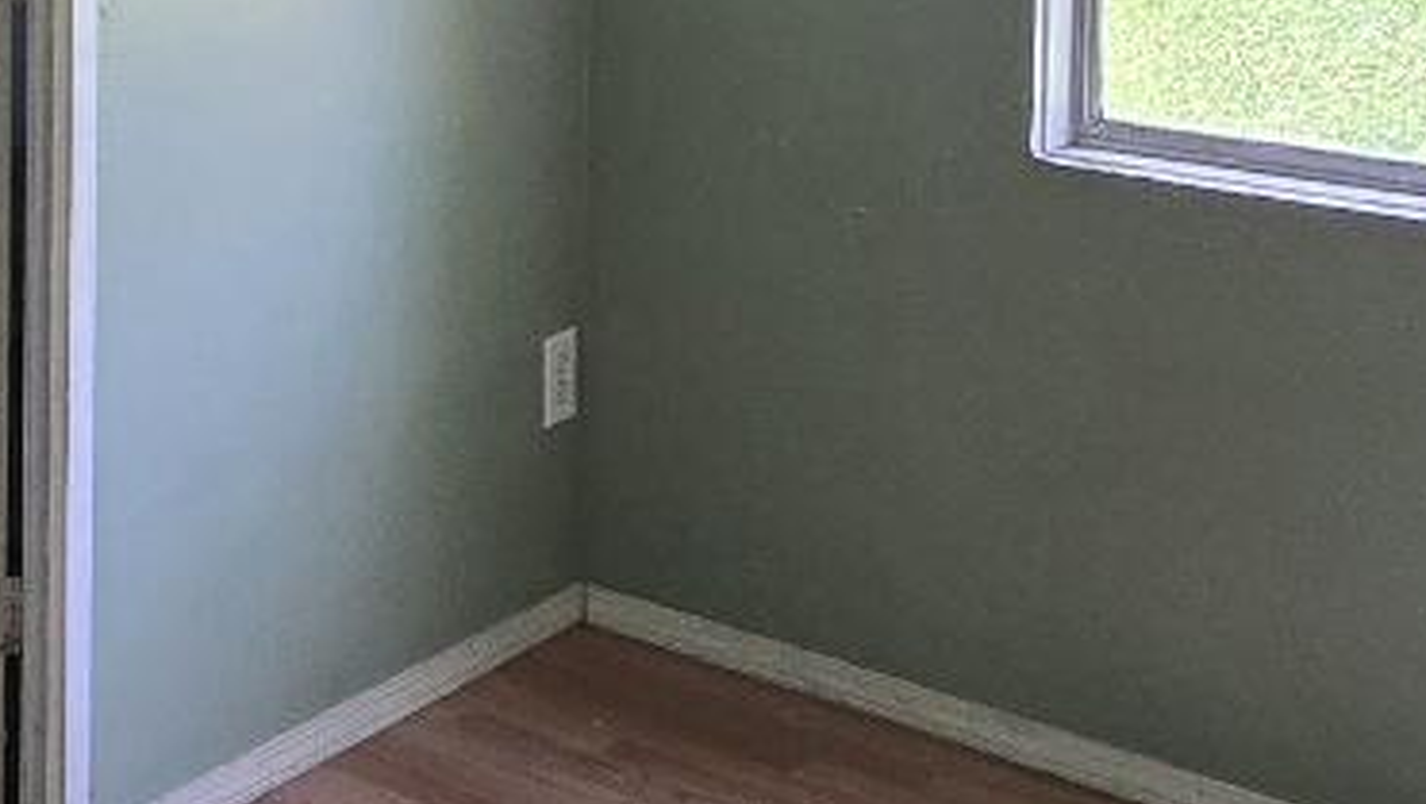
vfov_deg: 18.3
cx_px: 65
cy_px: -254
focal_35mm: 61
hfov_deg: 32.2
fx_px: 2307
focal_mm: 2.2
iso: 125
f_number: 2.2
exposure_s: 1/60.2
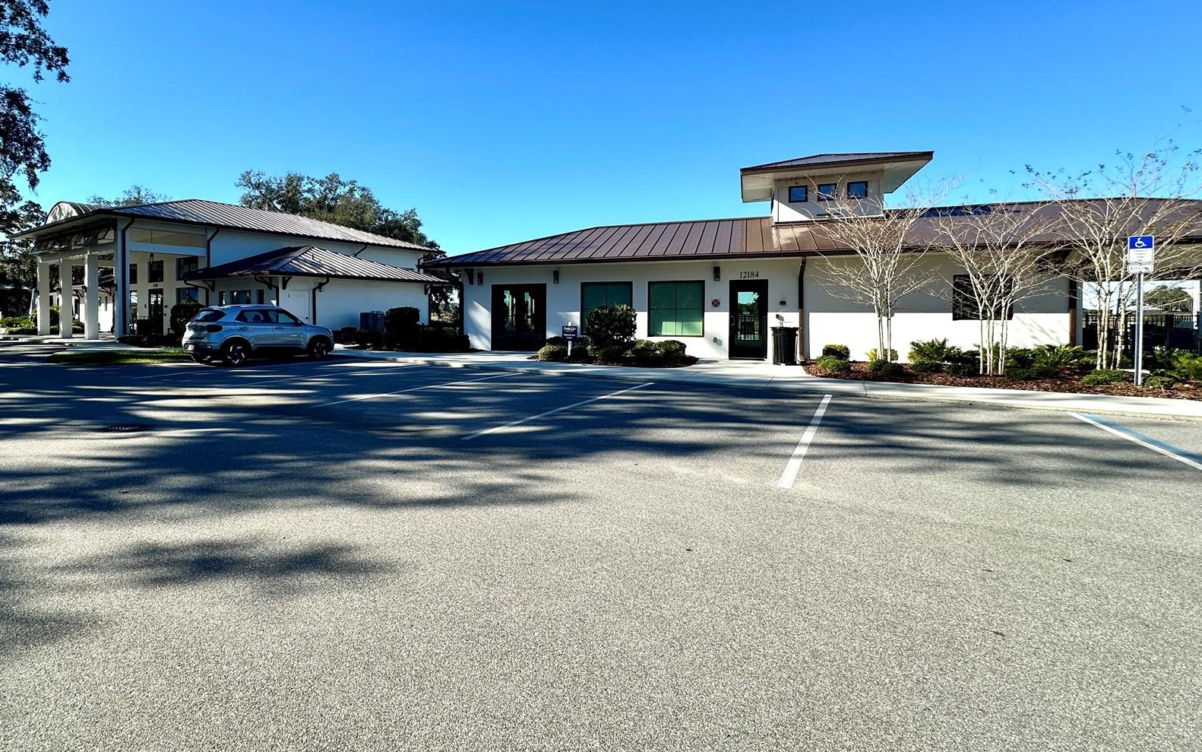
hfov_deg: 101.5
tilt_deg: -1.4
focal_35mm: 15
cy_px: 306
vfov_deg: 74.1
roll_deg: -0.8
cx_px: 600
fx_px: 491
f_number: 2.2
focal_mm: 2.22
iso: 50
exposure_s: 1/1221
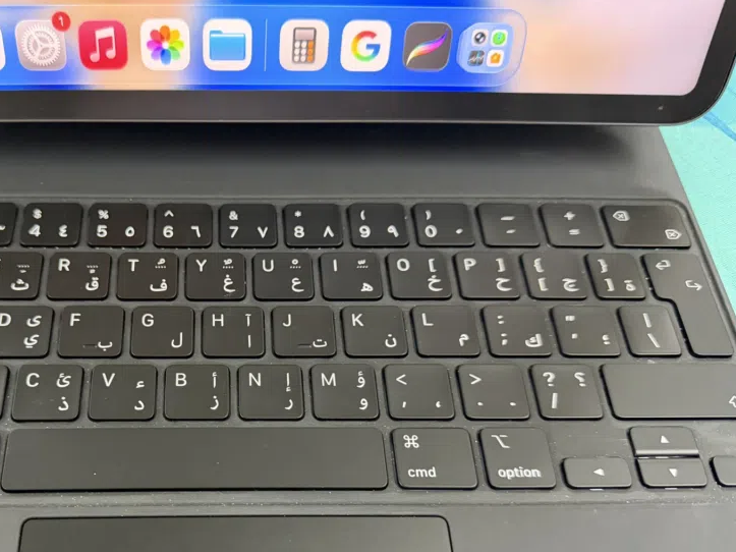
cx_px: 227
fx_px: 723
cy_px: 381
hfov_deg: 52.6
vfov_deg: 41.1
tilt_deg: -63.3
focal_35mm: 34
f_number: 1.78
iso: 800
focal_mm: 6.76
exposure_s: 1/52
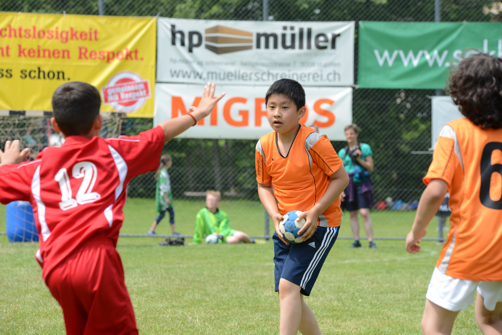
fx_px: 2232
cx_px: 251
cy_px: 168
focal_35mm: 160
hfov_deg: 12.8
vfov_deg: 8.6
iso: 640
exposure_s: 1/1250
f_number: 8
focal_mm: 160
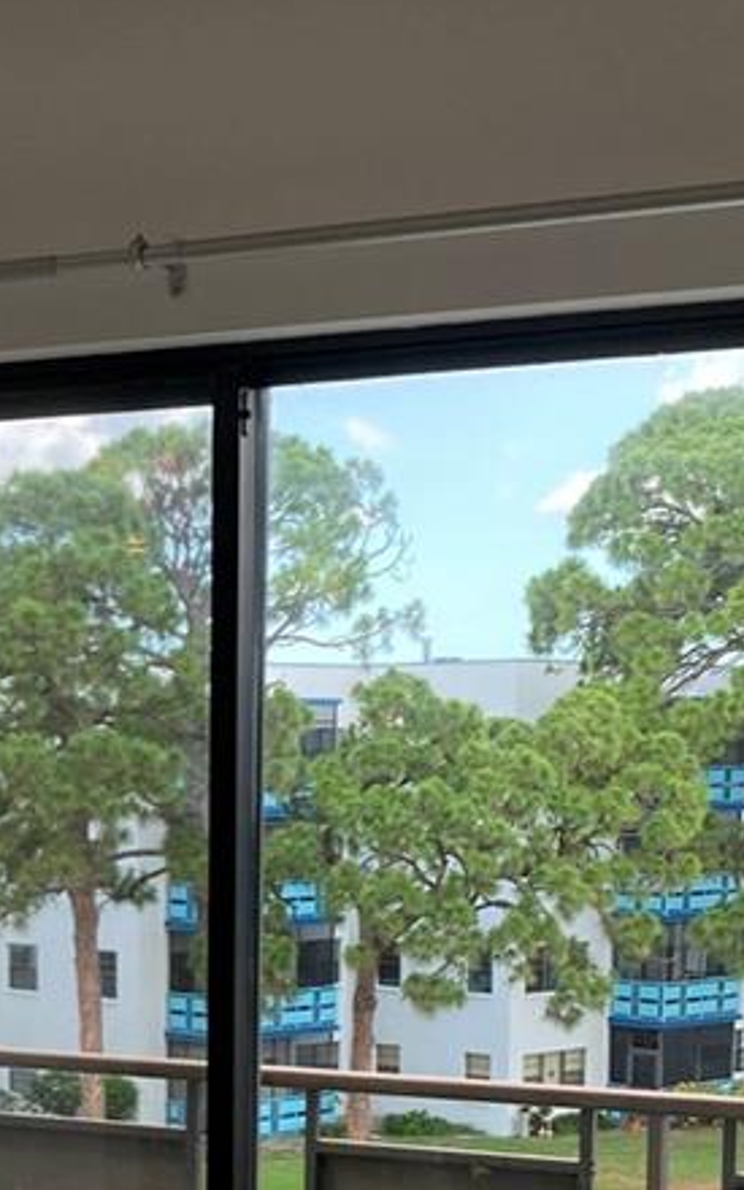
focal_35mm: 81
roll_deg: +0.3
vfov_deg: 24.7
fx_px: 2628
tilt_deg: -9.2
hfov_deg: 16.0
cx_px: 106
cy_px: 1087
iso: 20
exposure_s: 1/167
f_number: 1.8
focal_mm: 3.99
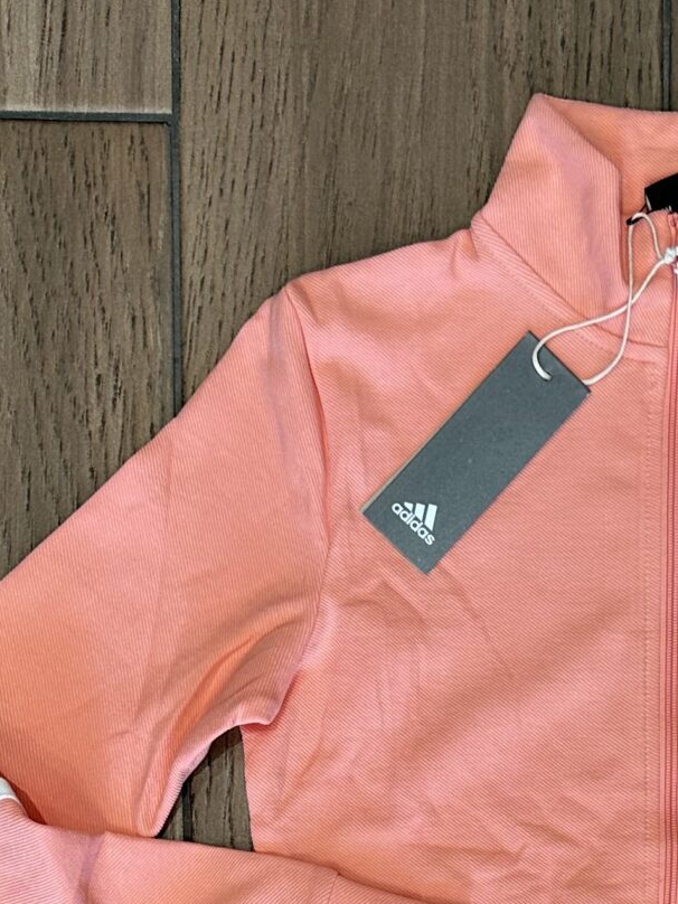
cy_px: 1057
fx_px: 1985
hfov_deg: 18.8
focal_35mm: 76
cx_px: 696
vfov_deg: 23.6
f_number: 1.78
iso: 80
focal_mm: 6.86
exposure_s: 1/100
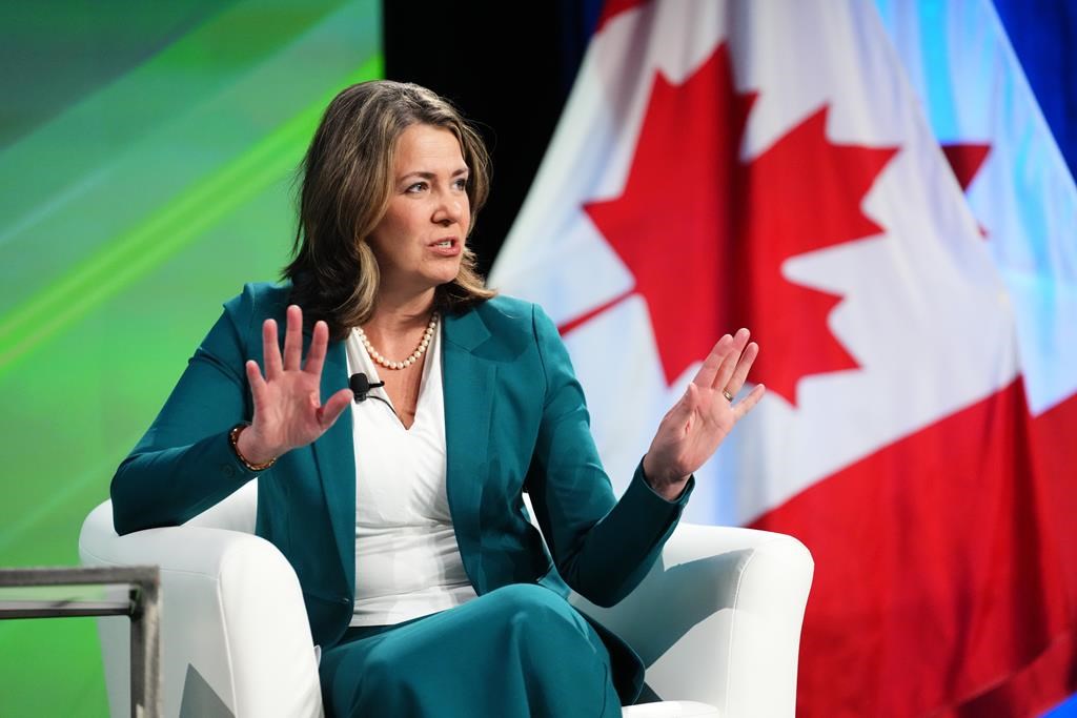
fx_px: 4518
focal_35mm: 151
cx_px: 538
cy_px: 359
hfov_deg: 13.6
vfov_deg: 9.1
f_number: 2.8
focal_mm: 151
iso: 6400
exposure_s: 1/400
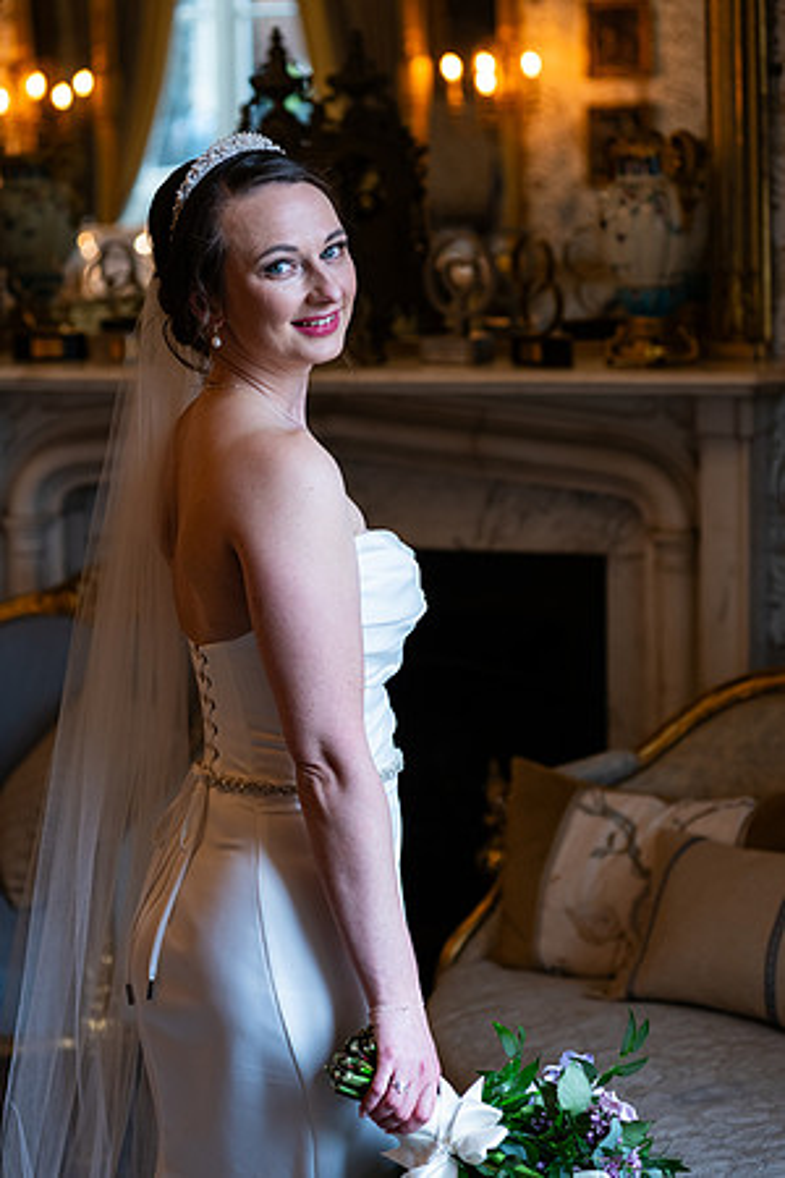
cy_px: 589
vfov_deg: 25.4
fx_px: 2616
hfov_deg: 17.1
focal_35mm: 80
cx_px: 392
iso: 400
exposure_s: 1/160
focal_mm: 80
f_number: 3.5
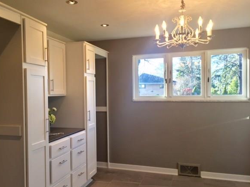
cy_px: 96
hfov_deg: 56.7
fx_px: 231
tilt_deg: -2.4
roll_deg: +0.0
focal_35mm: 32
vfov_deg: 44.2
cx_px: 113
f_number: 2.2
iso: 40
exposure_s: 1/60
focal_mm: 4.15
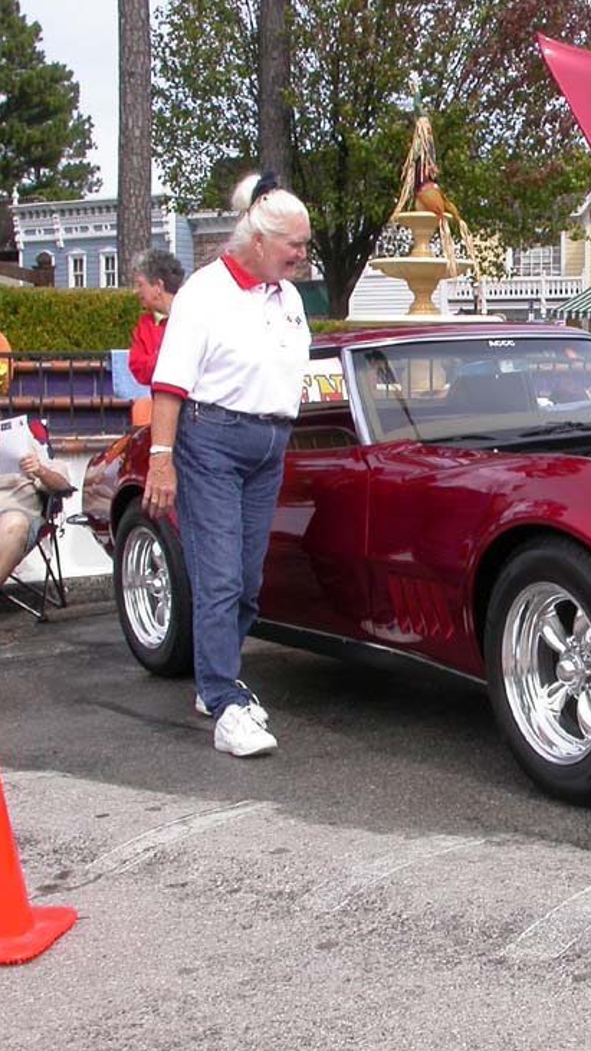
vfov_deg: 36.0
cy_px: 518
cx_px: 618
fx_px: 1616
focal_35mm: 58
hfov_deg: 20.0
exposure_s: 1/238
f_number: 6.7
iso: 100
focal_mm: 7.85
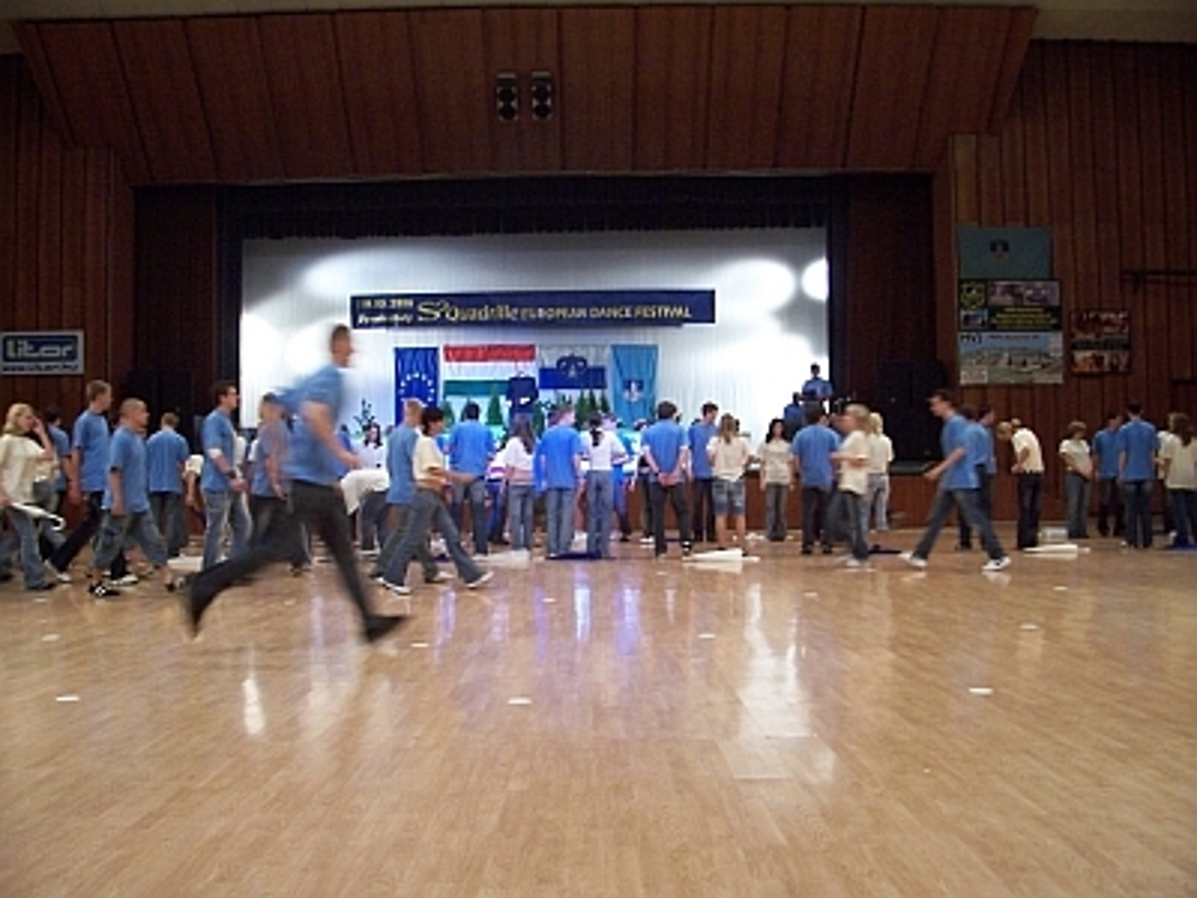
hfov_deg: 54.0
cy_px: 449
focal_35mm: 34
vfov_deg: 41.8
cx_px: 598
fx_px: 1176
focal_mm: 5.6
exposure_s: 1/30
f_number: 2.7
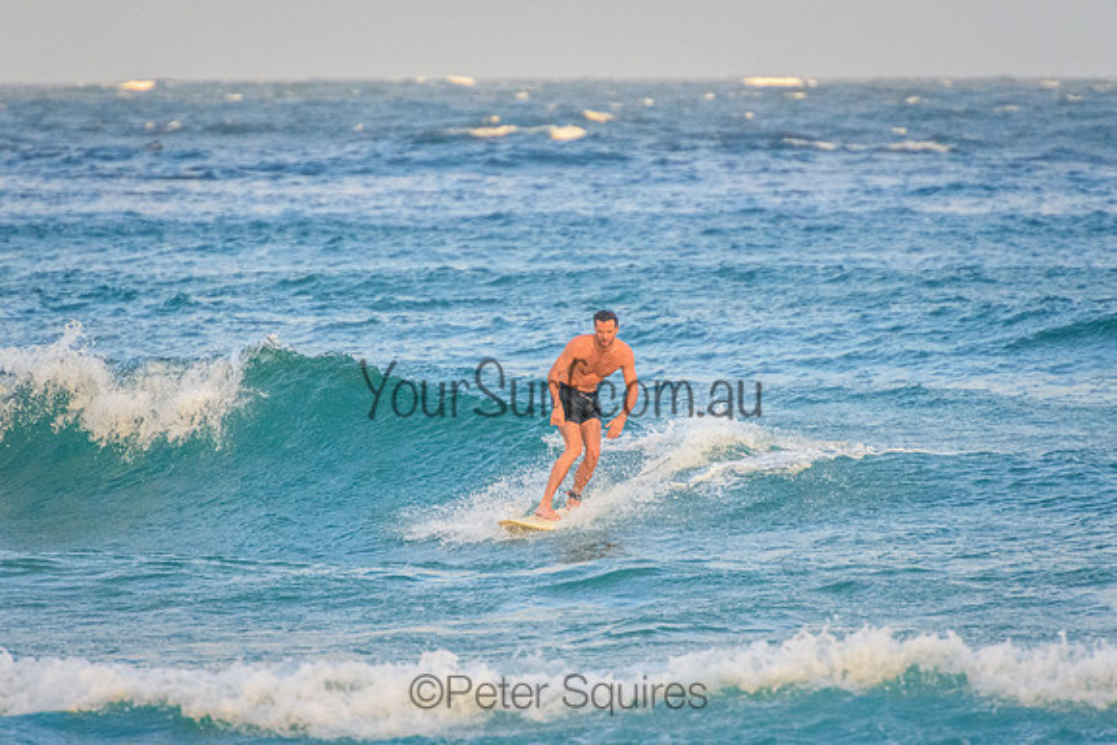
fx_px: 19079
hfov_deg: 3.4
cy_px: 372
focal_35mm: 615
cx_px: 558
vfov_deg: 2.2
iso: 2500
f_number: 5.6
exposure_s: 1/1600
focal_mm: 400
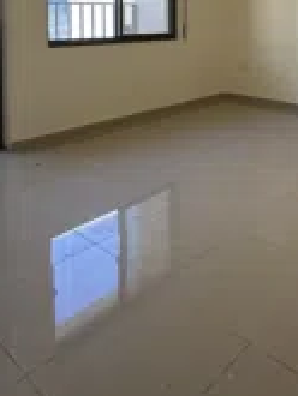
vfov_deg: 47.6
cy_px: 29
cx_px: 281
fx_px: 390
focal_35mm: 34
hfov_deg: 38.3
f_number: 2.2
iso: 320
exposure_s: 1/100
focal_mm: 2.22
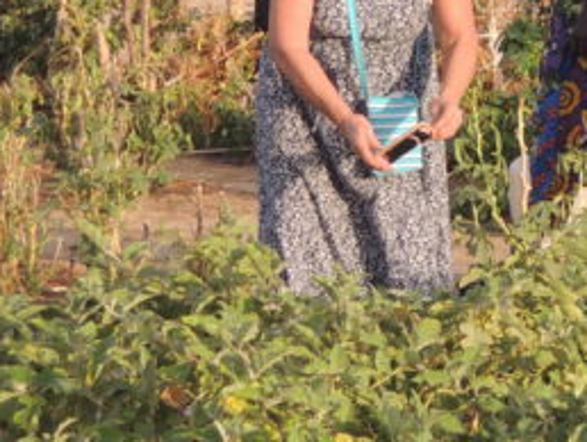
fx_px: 5720
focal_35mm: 337
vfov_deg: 4.4
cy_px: -232
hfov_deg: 5.8
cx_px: 924
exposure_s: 1/160
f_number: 5
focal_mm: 15.2
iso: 100
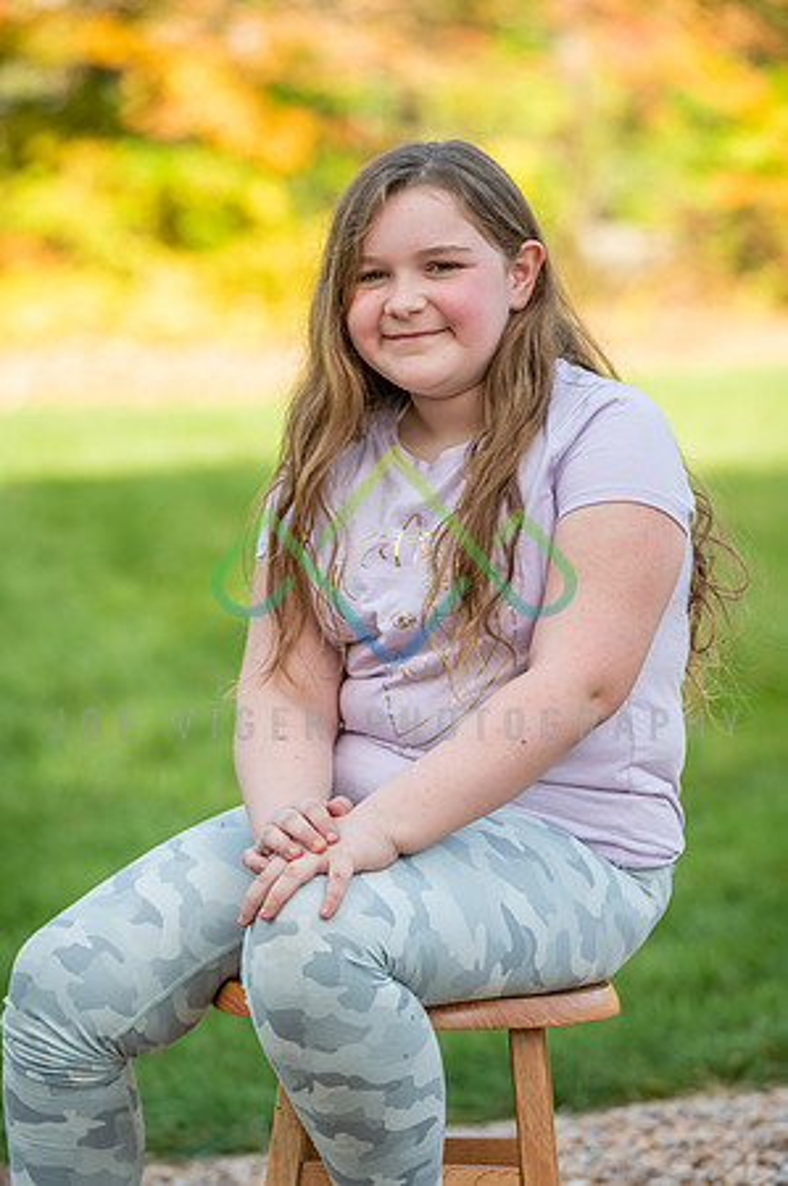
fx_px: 6581
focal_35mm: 200
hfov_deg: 6.9
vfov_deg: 10.3
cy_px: 593
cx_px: 394
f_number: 6.3
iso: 100
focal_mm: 200
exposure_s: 1/160
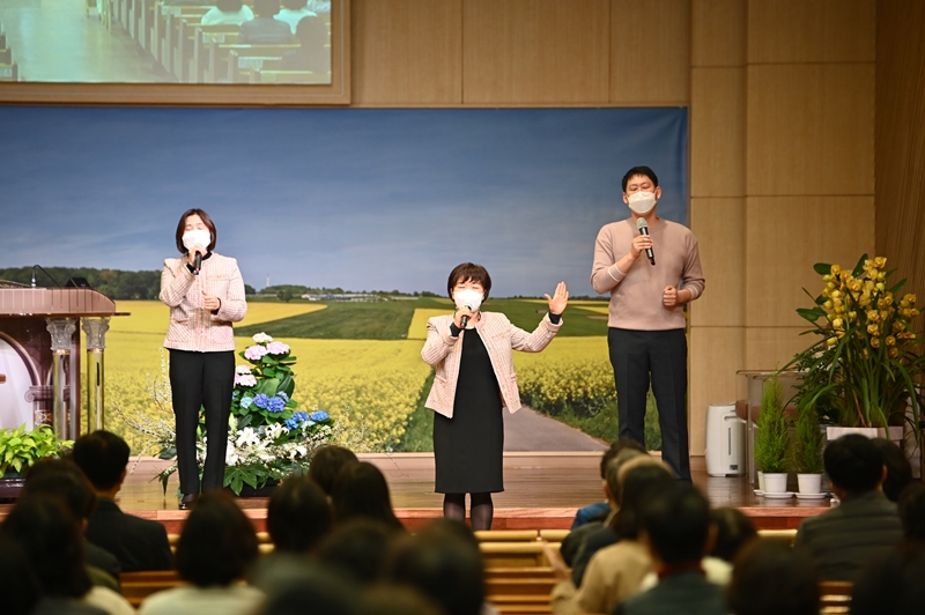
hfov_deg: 10.3
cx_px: 462
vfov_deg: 6.9
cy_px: 308
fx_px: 5135
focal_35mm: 200
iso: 1600
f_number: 2.8
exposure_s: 1/400
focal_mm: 200
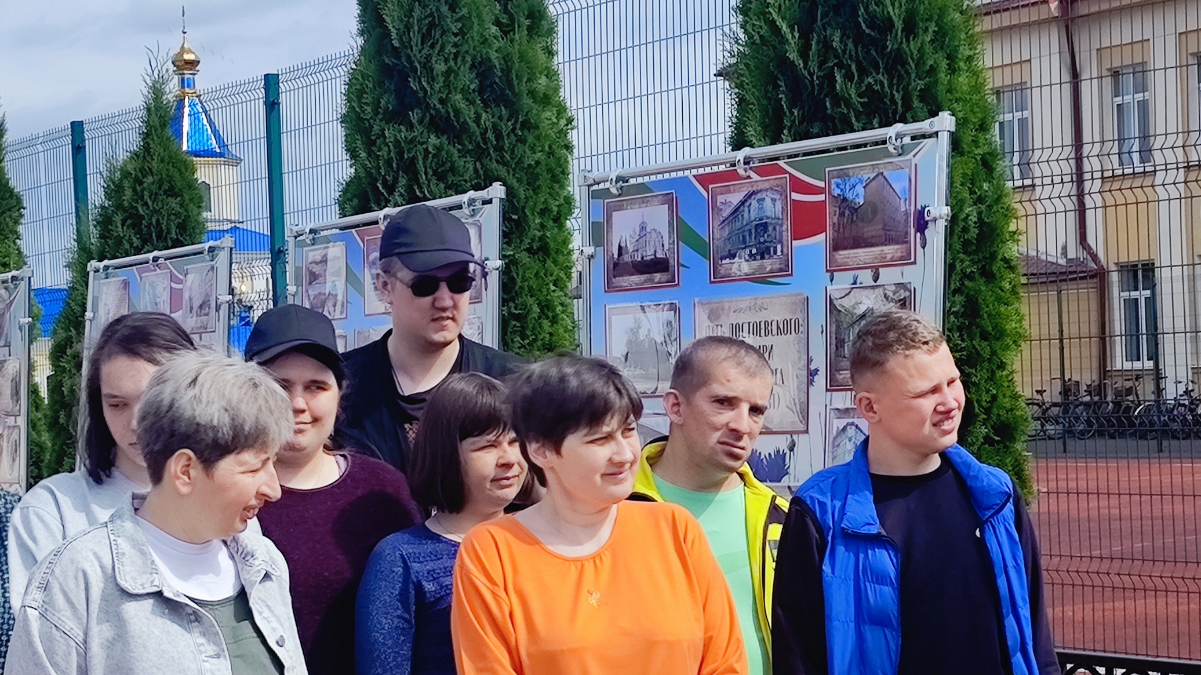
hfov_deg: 25.1
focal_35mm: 84
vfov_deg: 14.4
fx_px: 2675
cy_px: 375
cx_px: 860
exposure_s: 1/3606
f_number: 1.8
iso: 50
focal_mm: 5.4
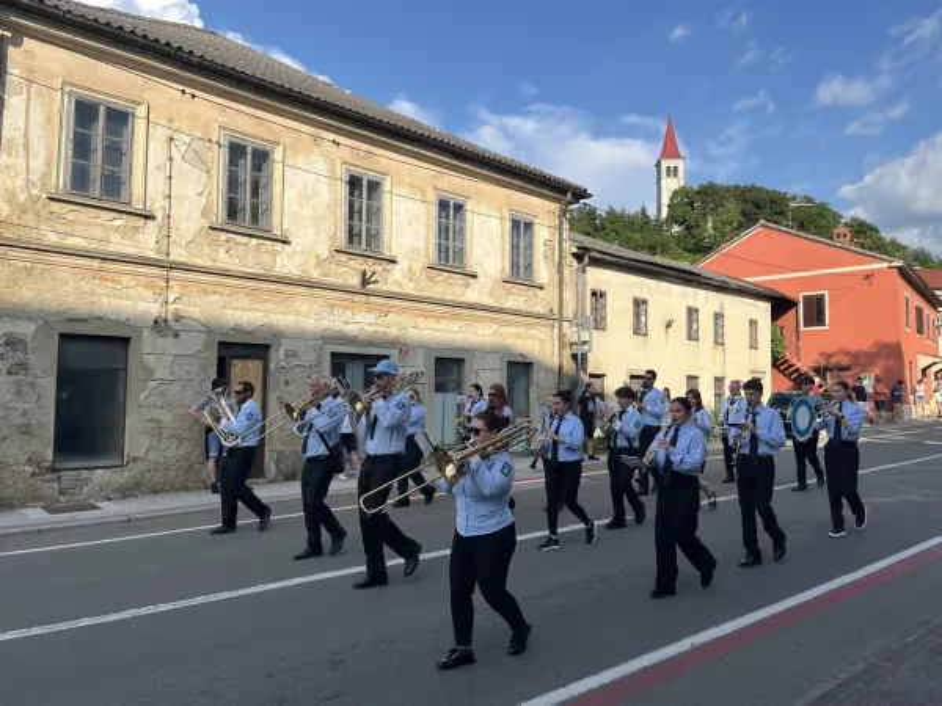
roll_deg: +0.0
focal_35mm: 26
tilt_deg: +3.7
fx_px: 708
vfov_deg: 53.1
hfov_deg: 67.3
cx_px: 471
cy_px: 353
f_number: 1.6
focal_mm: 5.1
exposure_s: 1/3311
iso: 50
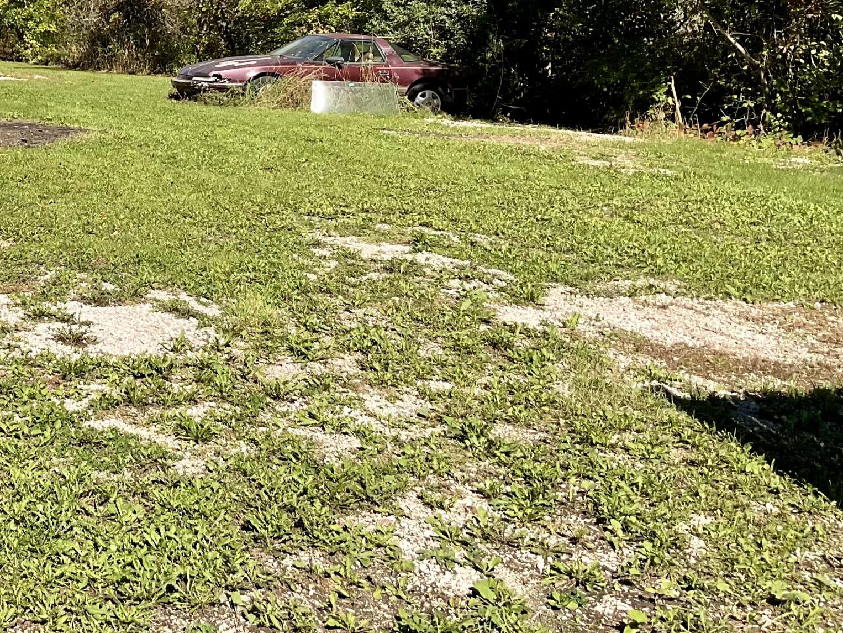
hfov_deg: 31.7
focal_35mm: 57
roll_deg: -0.2
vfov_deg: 25.0
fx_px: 1388
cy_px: 83
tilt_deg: -2.2
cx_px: 36
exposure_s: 1/2141
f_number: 1.8
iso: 25
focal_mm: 3
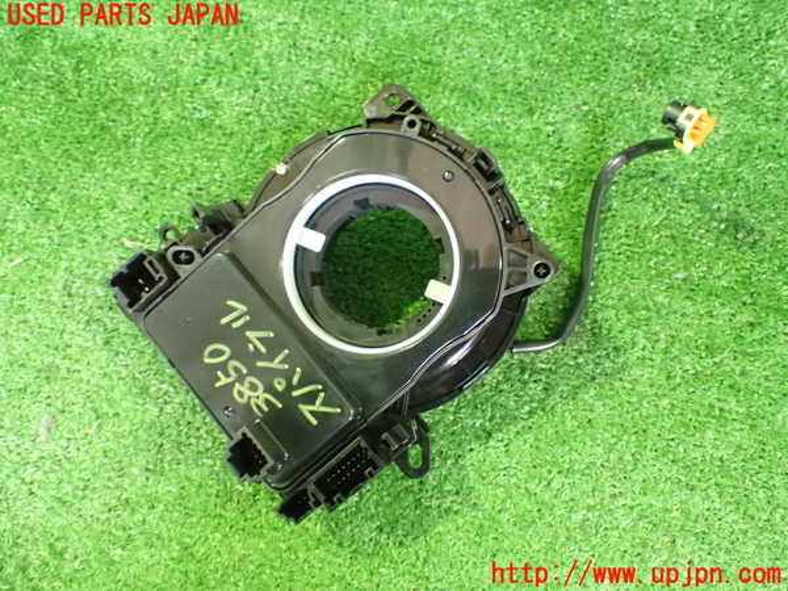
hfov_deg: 49.0
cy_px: 296
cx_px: 394
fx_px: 865
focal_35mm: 38
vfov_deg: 37.7
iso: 1600
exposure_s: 1/20
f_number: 2.7
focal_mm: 6.83
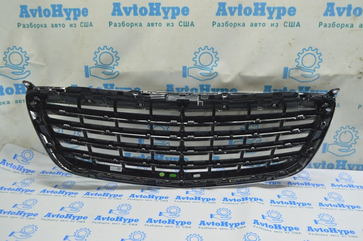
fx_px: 302
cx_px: 182
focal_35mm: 30
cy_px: 120
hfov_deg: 62.0
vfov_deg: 43.5
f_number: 5.6
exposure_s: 1/20
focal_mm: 20
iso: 400
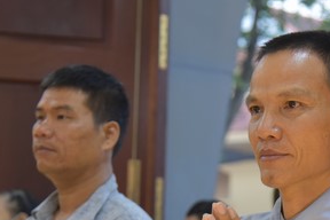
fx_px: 1137
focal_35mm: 124
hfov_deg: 16.3
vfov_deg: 11.0
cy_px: 221
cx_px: 292
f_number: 4
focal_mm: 55
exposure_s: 1/60
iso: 2500
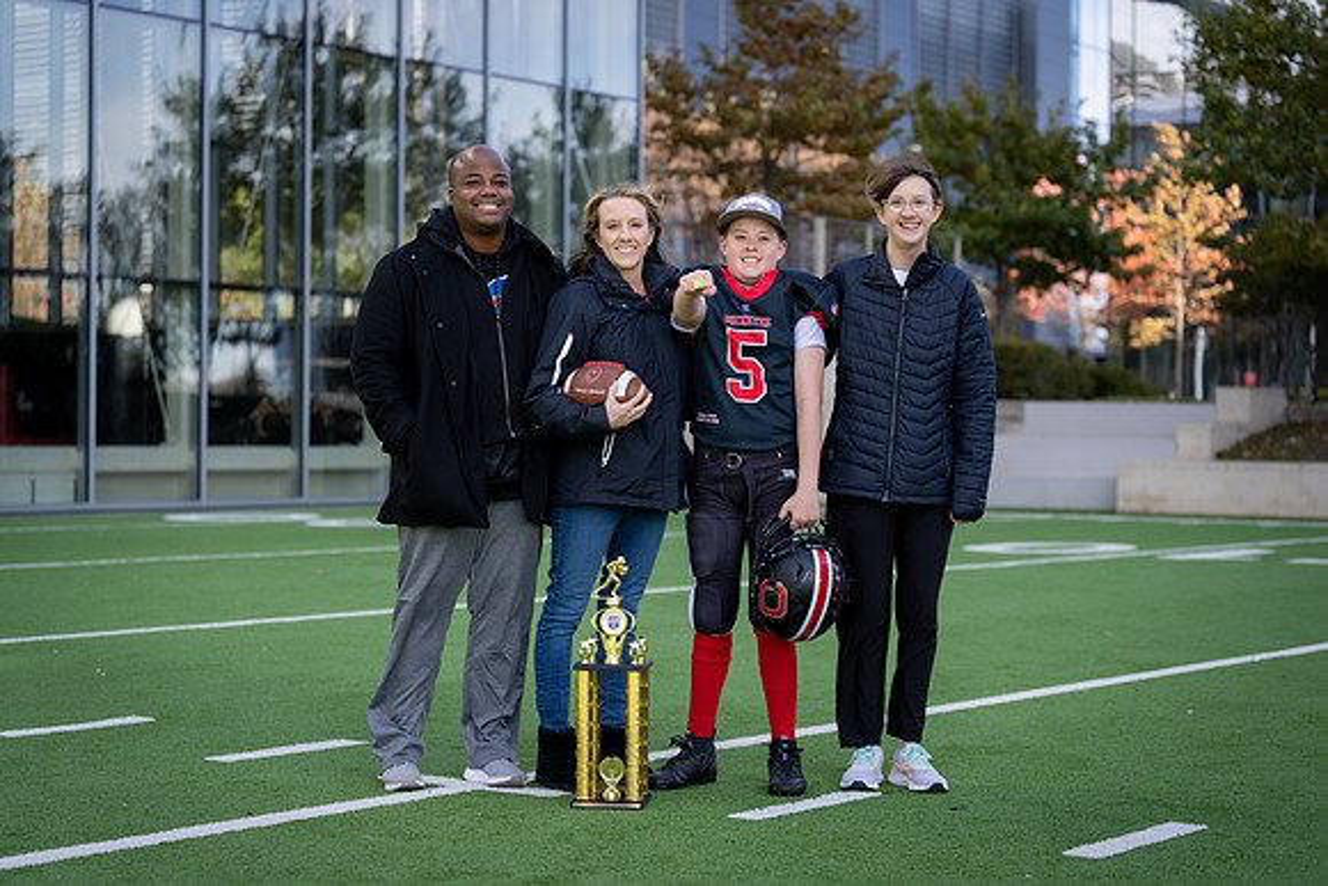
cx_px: 664
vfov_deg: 19.5
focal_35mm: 70
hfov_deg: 28.8
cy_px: 443
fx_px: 2583
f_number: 2.8
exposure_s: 1/500
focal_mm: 70
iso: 100
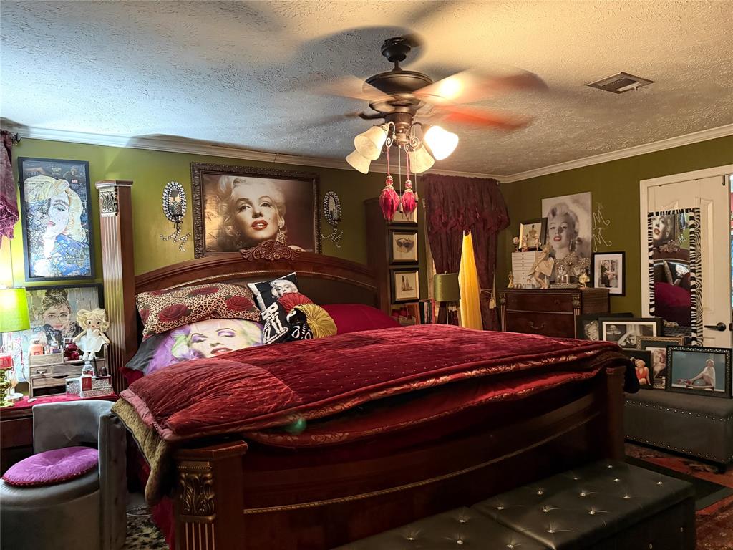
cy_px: 275
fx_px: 508
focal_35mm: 24
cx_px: 366
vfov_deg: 56.8
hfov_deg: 71.6
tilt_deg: +0.3
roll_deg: +1.8
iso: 1000
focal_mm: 6.76
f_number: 1.78
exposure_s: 1/30
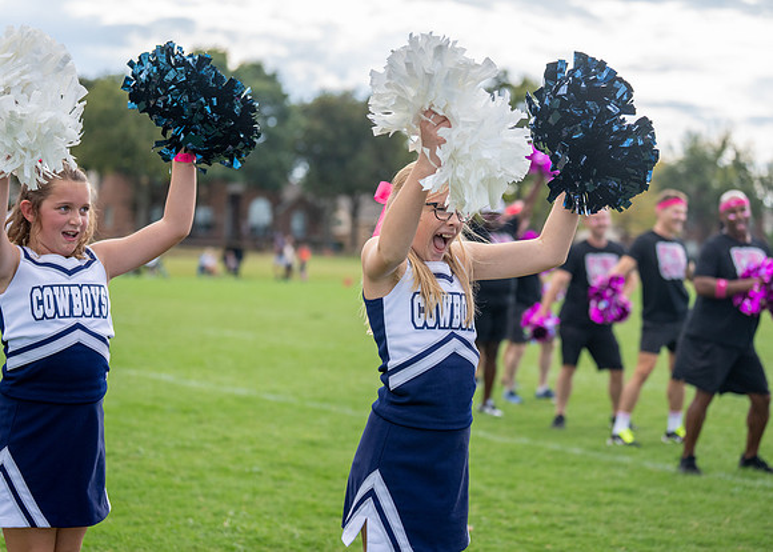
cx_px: 386
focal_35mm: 76
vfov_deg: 18.8
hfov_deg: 26.2
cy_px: 276
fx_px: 1664
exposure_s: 1/4000
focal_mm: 70
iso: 500
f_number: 2.8
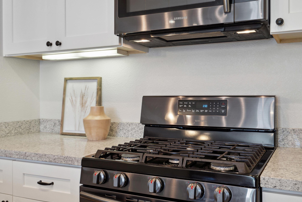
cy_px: 96
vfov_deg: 37.8
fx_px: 294
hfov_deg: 54.4
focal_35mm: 35
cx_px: 165
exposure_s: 1/2
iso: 125
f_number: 9
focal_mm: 32
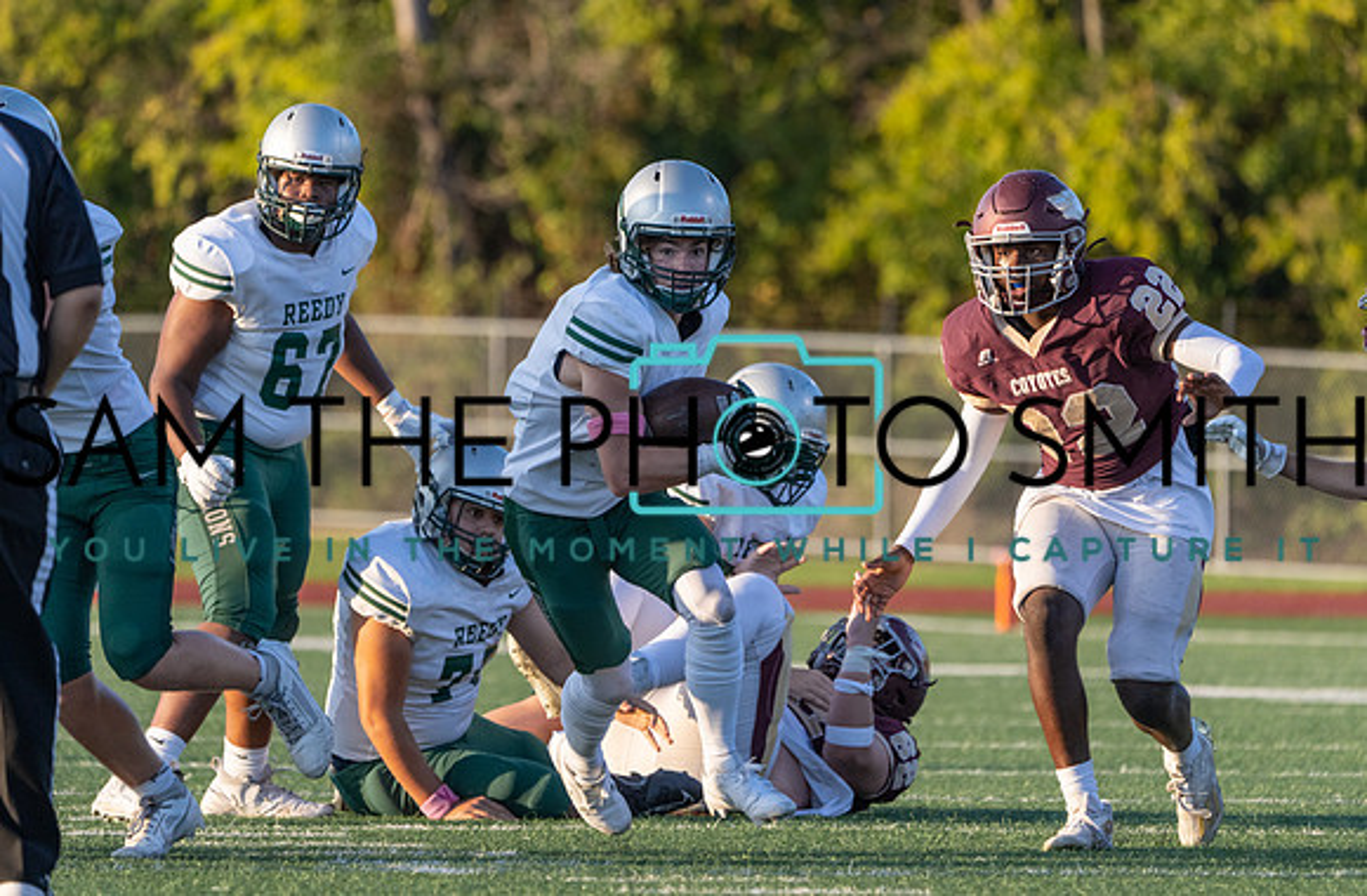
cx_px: 716
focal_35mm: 459
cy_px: 409
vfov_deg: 3.0
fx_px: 17325
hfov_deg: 4.5
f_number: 7.1
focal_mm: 394
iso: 800
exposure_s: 1/1250
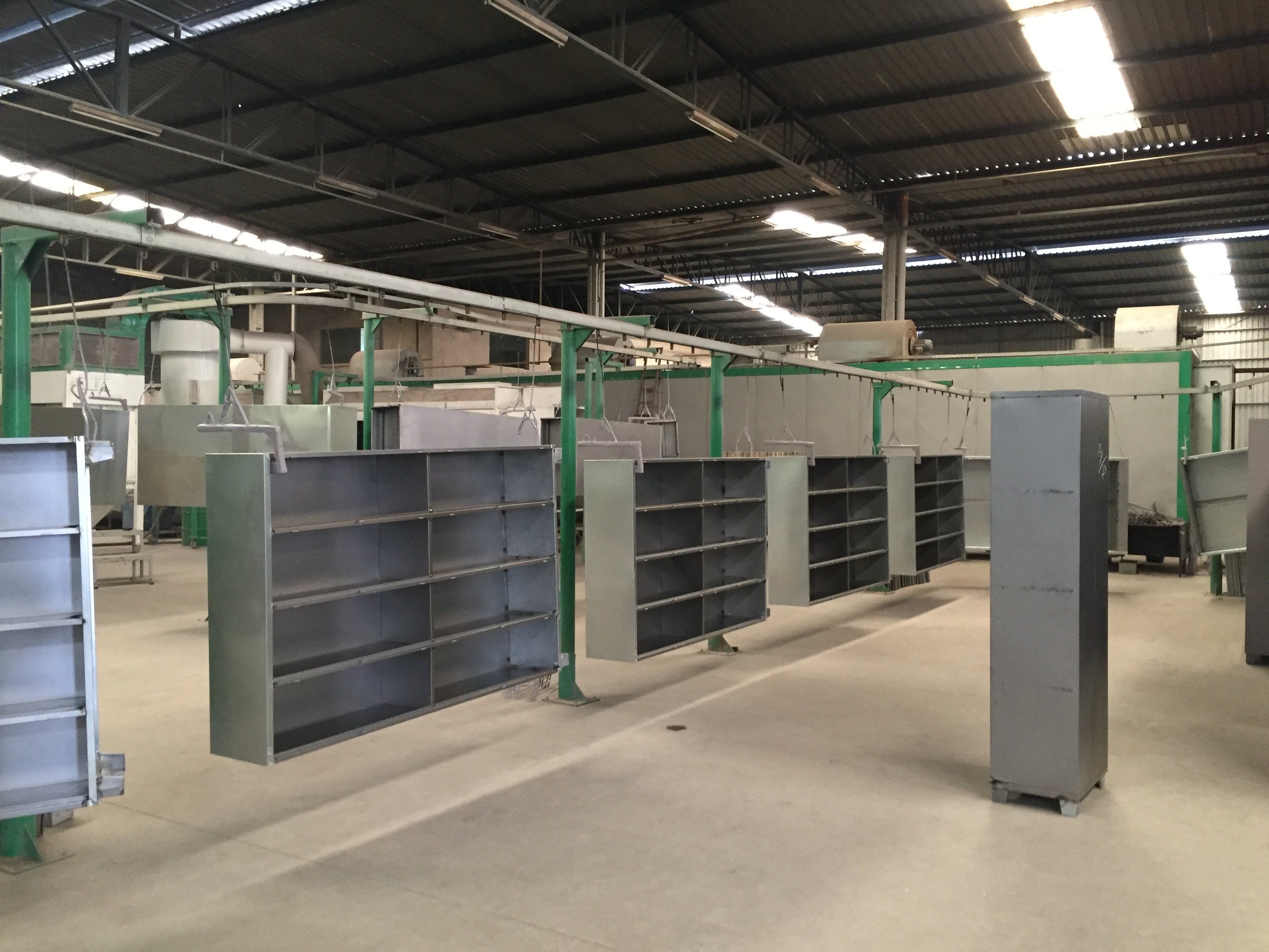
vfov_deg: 48.2
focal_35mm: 29
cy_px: 476
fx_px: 1063
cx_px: 634
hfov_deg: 61.7
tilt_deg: +0.4
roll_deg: -0.3
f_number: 2.2
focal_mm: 4.15
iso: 250
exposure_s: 1/17
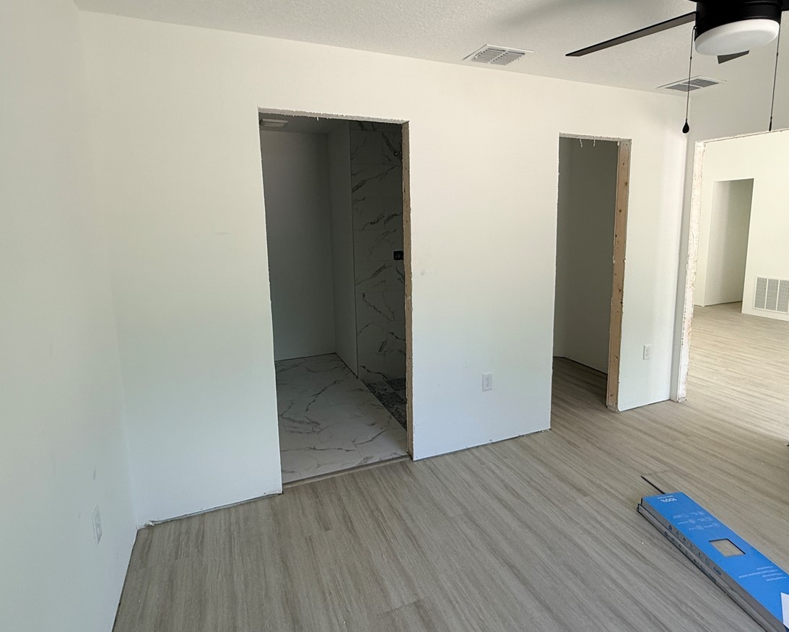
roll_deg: +0.1
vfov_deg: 68.0
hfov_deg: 80.2
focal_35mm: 20
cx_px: 427
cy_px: 286
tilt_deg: -7.7
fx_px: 467
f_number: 2.2
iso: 100
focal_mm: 2.22
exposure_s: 1/99
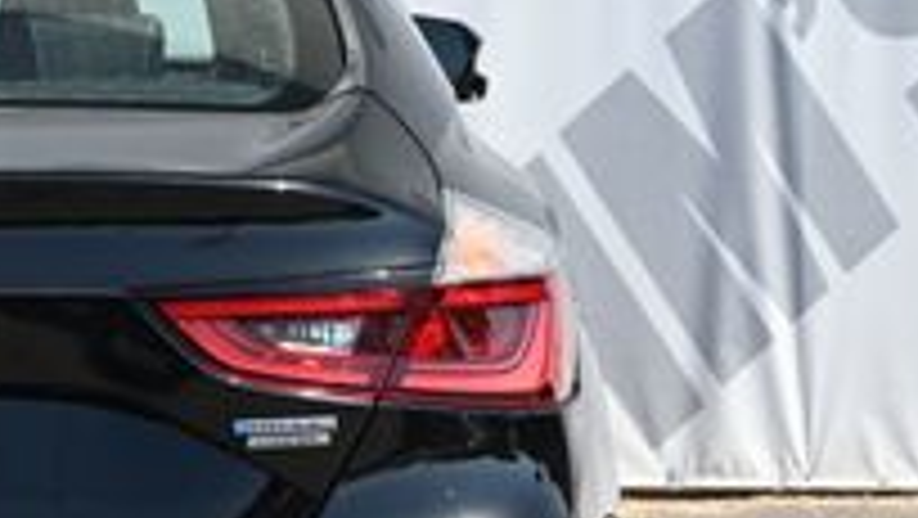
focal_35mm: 232
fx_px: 5642
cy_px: 288
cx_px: -180
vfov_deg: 5.3
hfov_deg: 9.2
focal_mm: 47
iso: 280
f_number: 6
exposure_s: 1/250
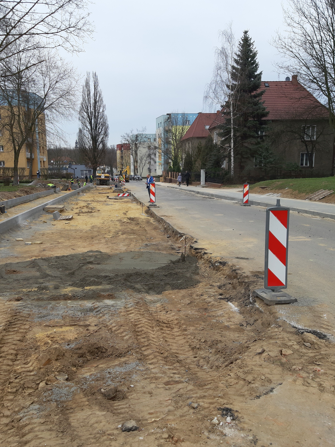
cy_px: 235
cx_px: 149
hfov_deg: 45.4
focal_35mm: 31
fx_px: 400
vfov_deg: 58.3
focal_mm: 3.93
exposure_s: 1/463
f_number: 1.7
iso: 40
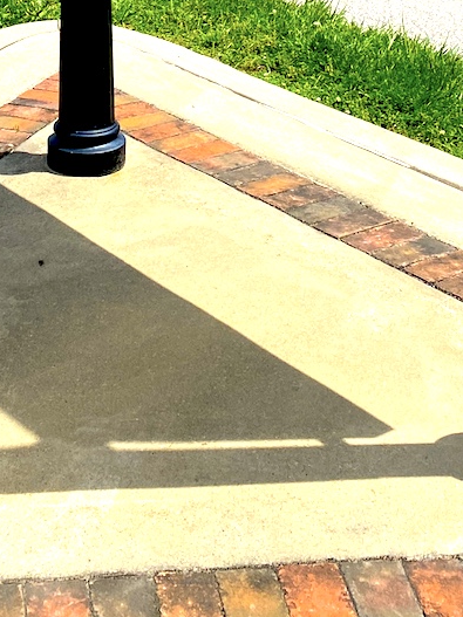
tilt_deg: -3.0
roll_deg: -2.2
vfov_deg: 21.5
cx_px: 95
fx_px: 1409
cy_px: -252
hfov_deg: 18.5
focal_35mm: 79
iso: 32
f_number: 1.8
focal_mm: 4.25
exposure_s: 1/2625
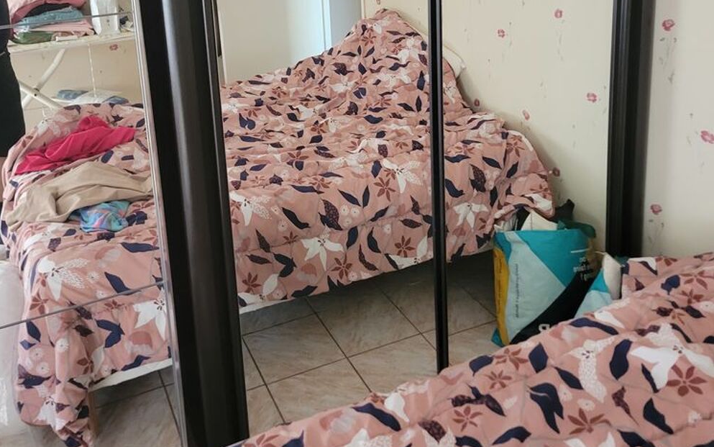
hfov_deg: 52.7
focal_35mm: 37
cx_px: 355
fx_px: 720
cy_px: 48
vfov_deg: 32.8
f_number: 1.8
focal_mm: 5.4
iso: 400
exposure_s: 1/40
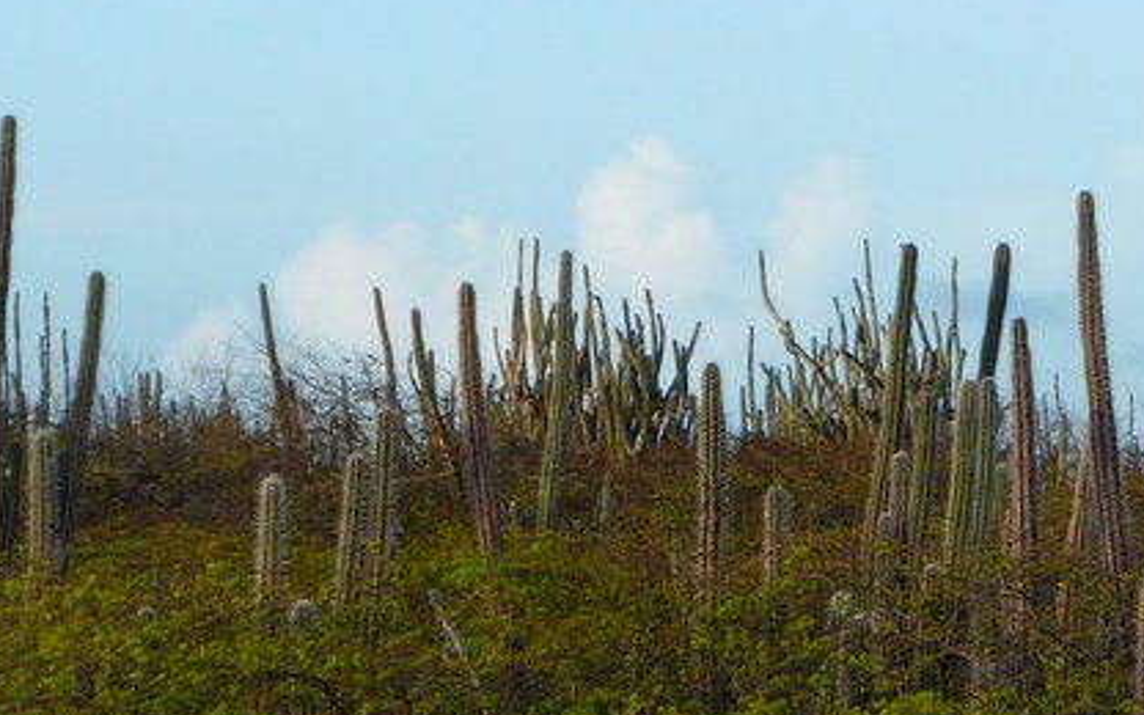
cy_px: 454
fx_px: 10382
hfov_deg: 6.3
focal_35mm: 333
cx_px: 960
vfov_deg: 3.9
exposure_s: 1/200
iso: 100
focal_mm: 19.4
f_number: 5.3
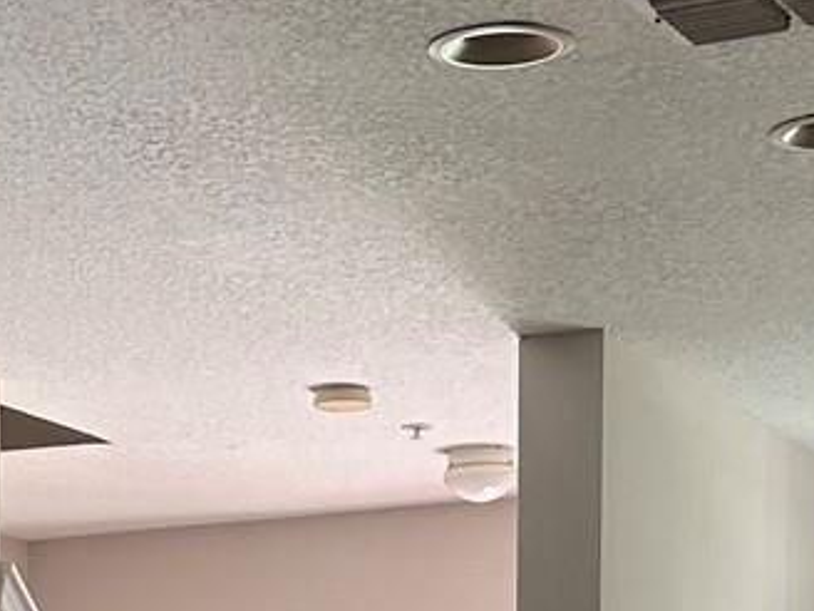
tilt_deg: -2.1
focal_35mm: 127
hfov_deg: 15.4
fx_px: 2986
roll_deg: +0.6
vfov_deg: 11.0
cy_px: 1036
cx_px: 127
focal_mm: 5.7
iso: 50
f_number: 1.5
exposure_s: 1/121
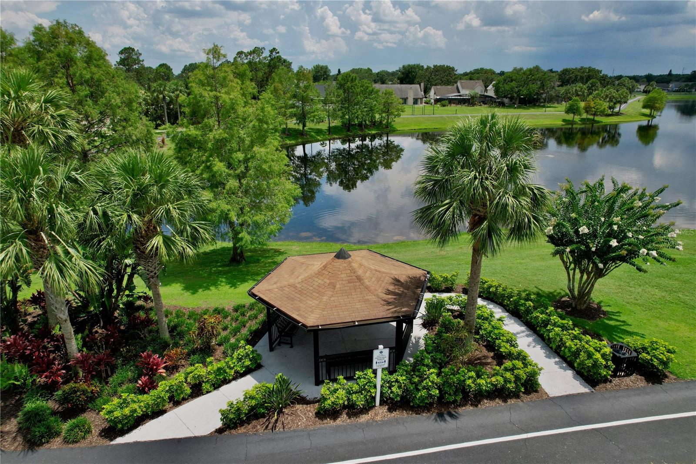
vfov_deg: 57.2
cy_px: 232
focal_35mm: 22
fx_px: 425
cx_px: 348
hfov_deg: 78.6
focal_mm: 8.38
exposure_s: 1/2000
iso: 100
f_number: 2.8
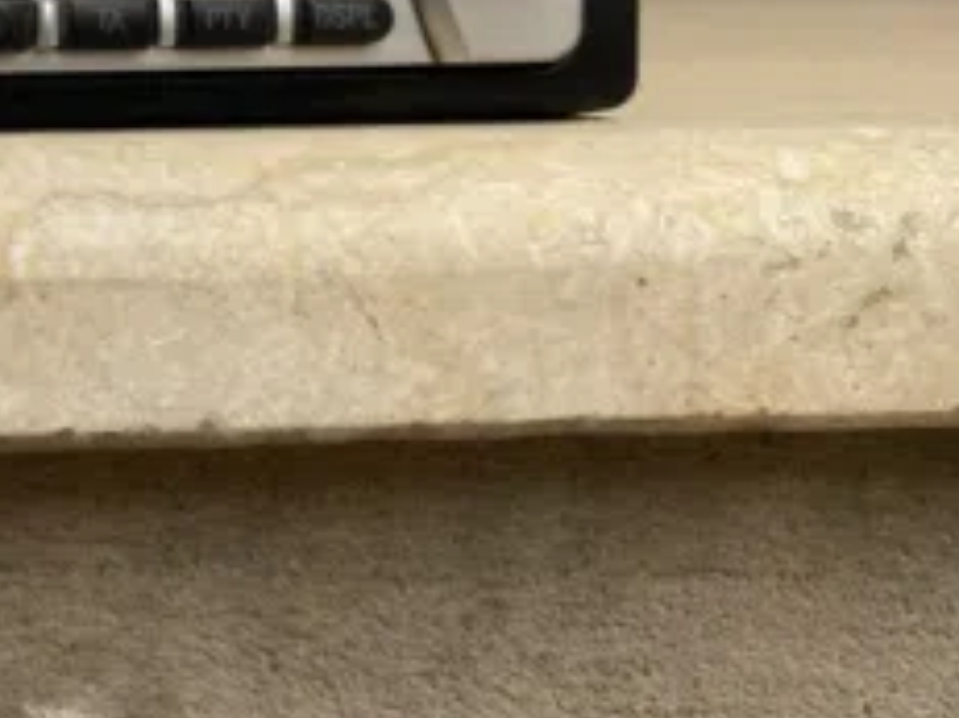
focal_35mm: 72
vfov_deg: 20.1
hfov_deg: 23.4
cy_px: 112
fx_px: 1994
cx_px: -336
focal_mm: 4.25
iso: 32
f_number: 1.8
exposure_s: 1/415
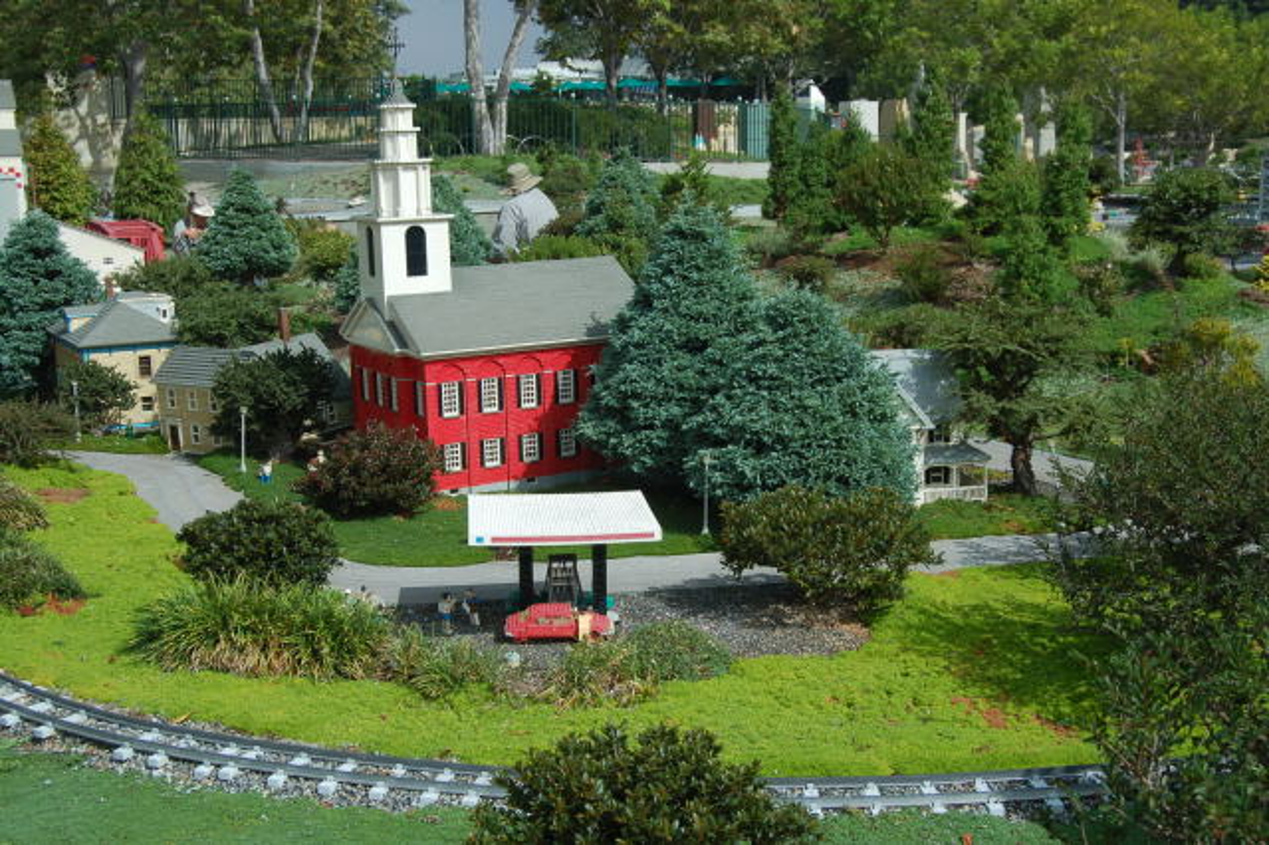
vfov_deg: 29.8
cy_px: 422
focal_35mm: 45
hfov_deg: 43.6
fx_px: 1585
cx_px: 634
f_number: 7.1
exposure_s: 1/200
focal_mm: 30
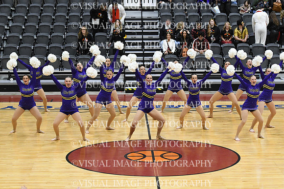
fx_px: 828
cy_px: 94
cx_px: 142
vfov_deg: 13.0
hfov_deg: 19.5
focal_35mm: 105
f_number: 2.8
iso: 3200
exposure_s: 1/400
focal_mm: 70
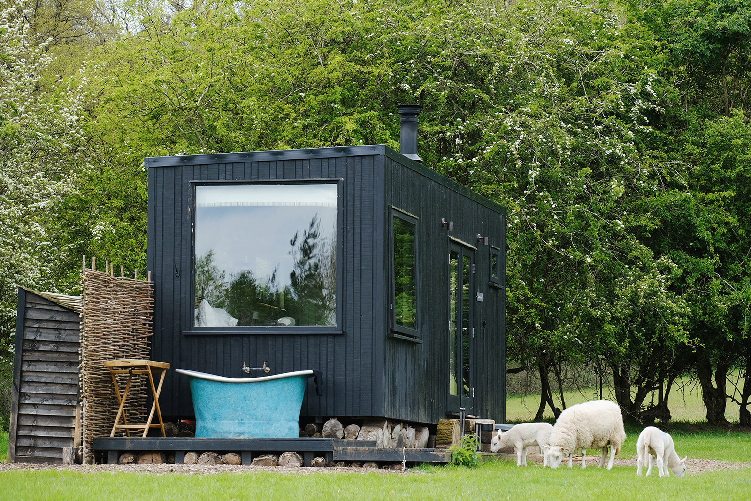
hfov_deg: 15.8
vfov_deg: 10.6
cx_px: 376
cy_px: 250
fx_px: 2712
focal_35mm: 130
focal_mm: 86.4
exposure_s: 1/1000
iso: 800
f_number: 5.6
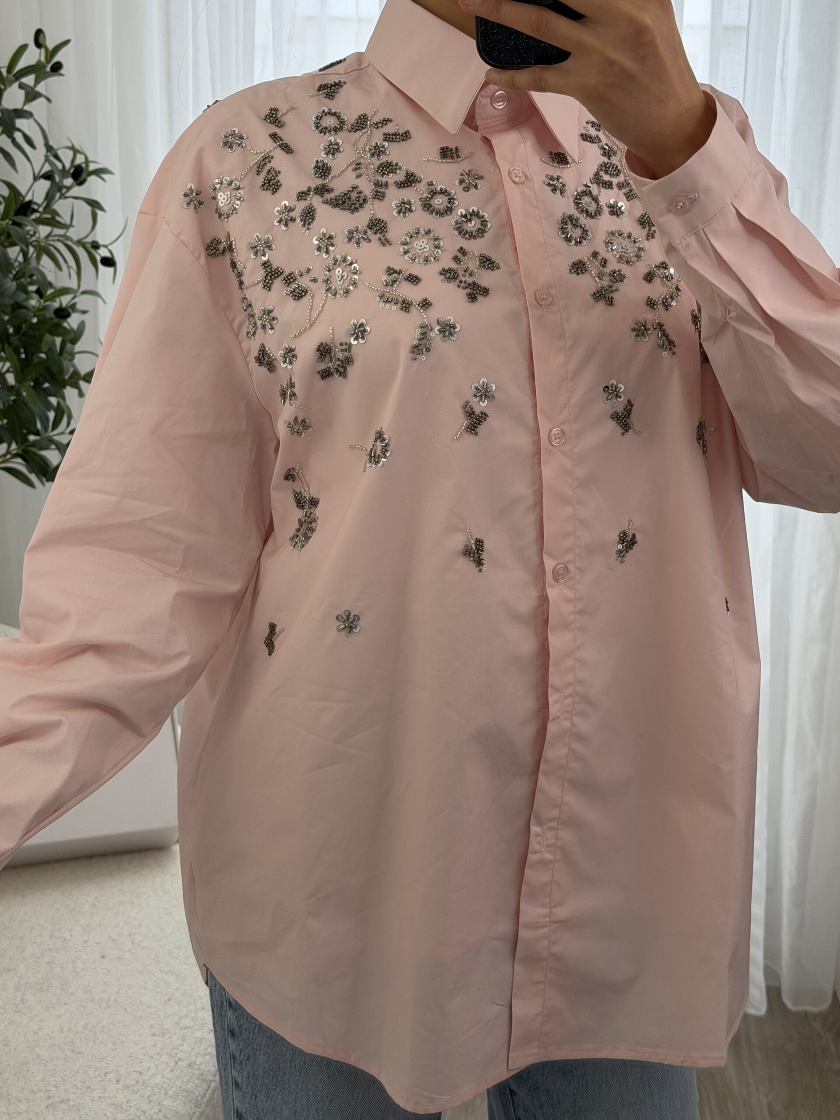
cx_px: 420
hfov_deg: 30.3
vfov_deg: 39.7
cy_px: 560
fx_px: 1553
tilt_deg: -26.3
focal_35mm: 48
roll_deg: -0.9
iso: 80
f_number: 1.78
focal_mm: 6.76
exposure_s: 1/269
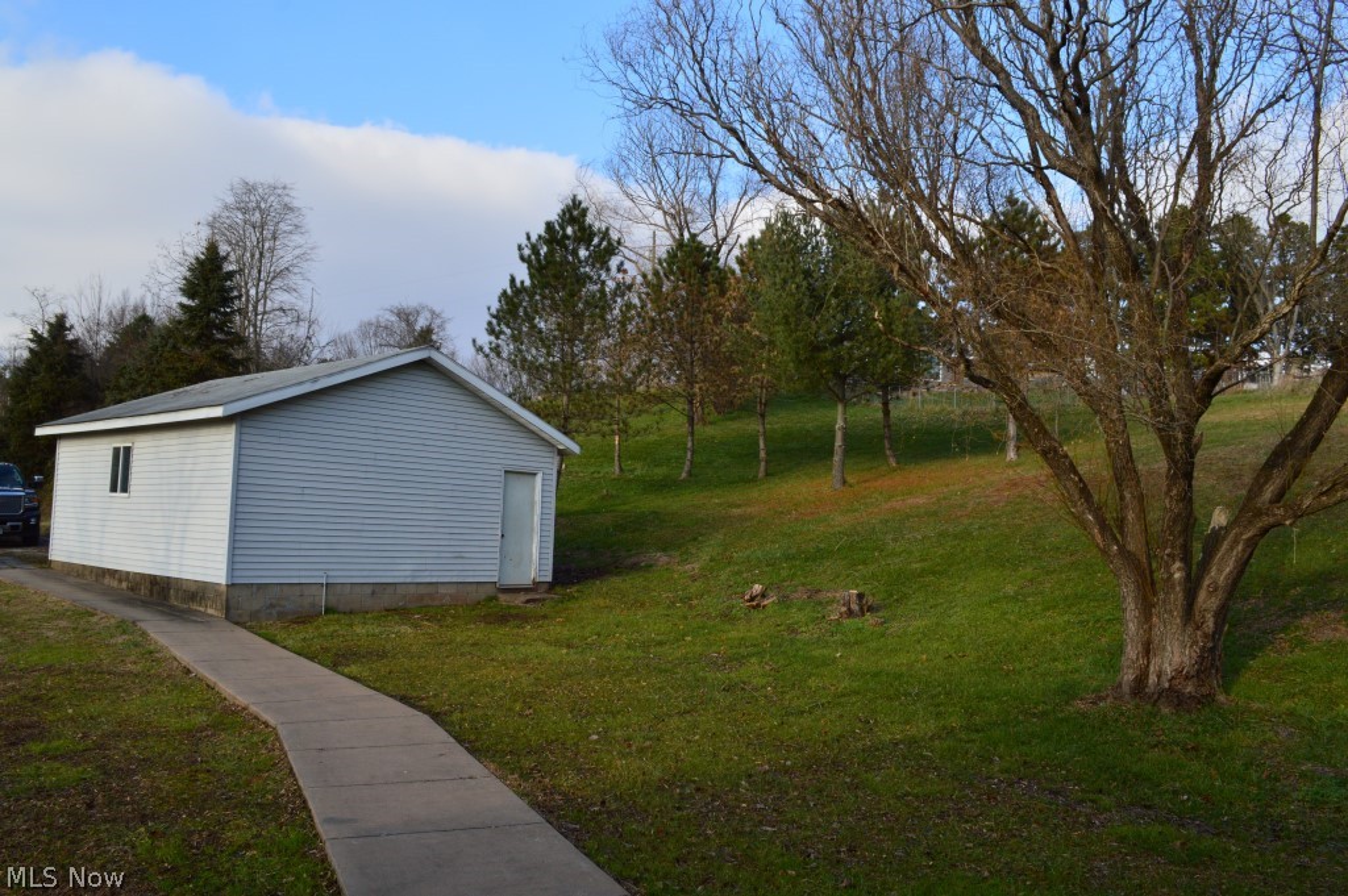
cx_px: 674
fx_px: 1010
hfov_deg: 67.4
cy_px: 448
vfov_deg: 47.9
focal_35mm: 27
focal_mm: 18
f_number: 10
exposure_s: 1/250
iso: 400
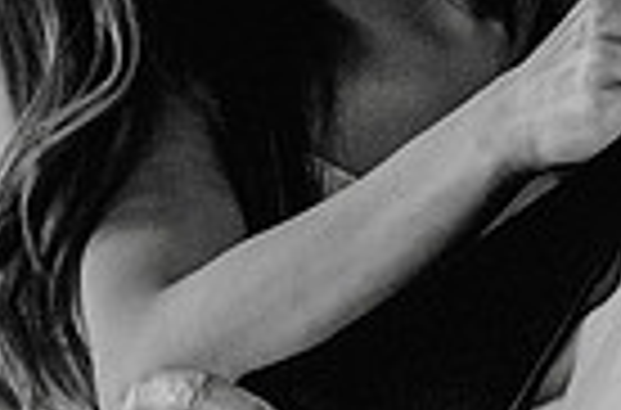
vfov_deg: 4.3
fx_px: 5432
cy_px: 97
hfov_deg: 6.5
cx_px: 706
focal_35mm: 316
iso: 250
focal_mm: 50
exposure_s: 1/320
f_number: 3.5
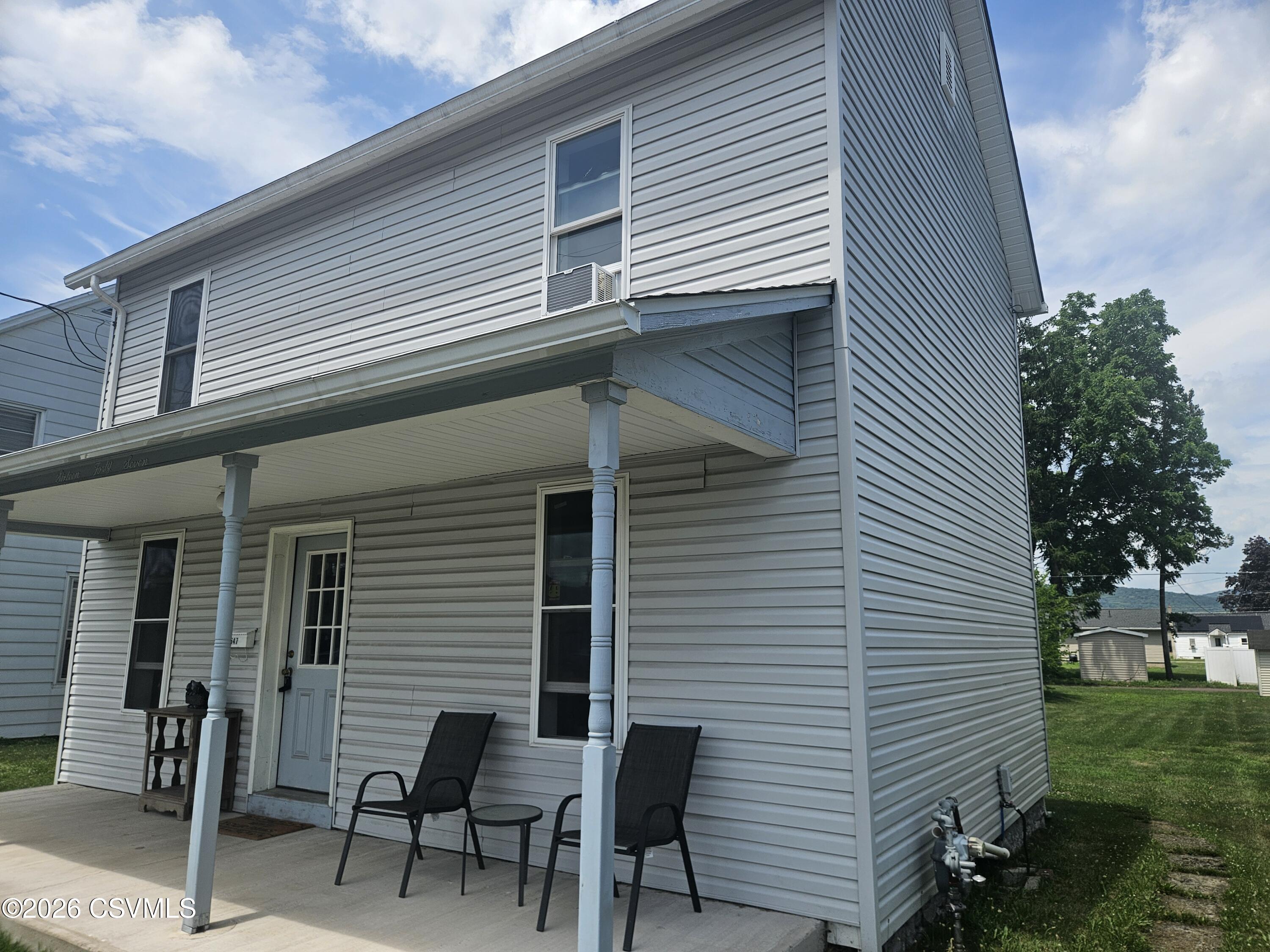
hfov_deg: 73.9
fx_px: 844
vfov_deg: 58.9
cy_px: 476
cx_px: 635
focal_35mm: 23
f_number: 1.8
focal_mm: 5.4
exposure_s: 1/2016
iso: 25
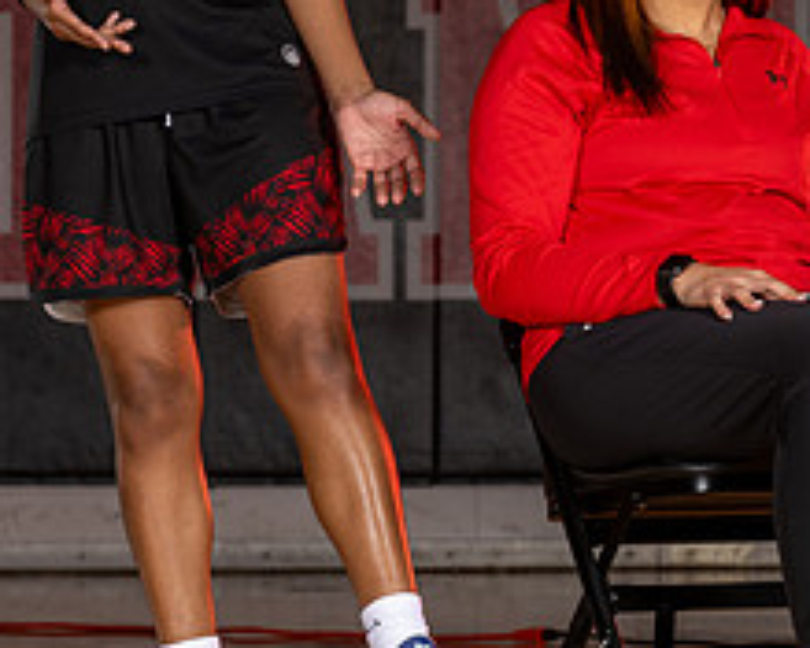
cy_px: 133
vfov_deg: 4.3
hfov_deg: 5.4
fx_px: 8650
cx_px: 742
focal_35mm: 361
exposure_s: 1/125
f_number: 6.3
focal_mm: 103
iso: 80
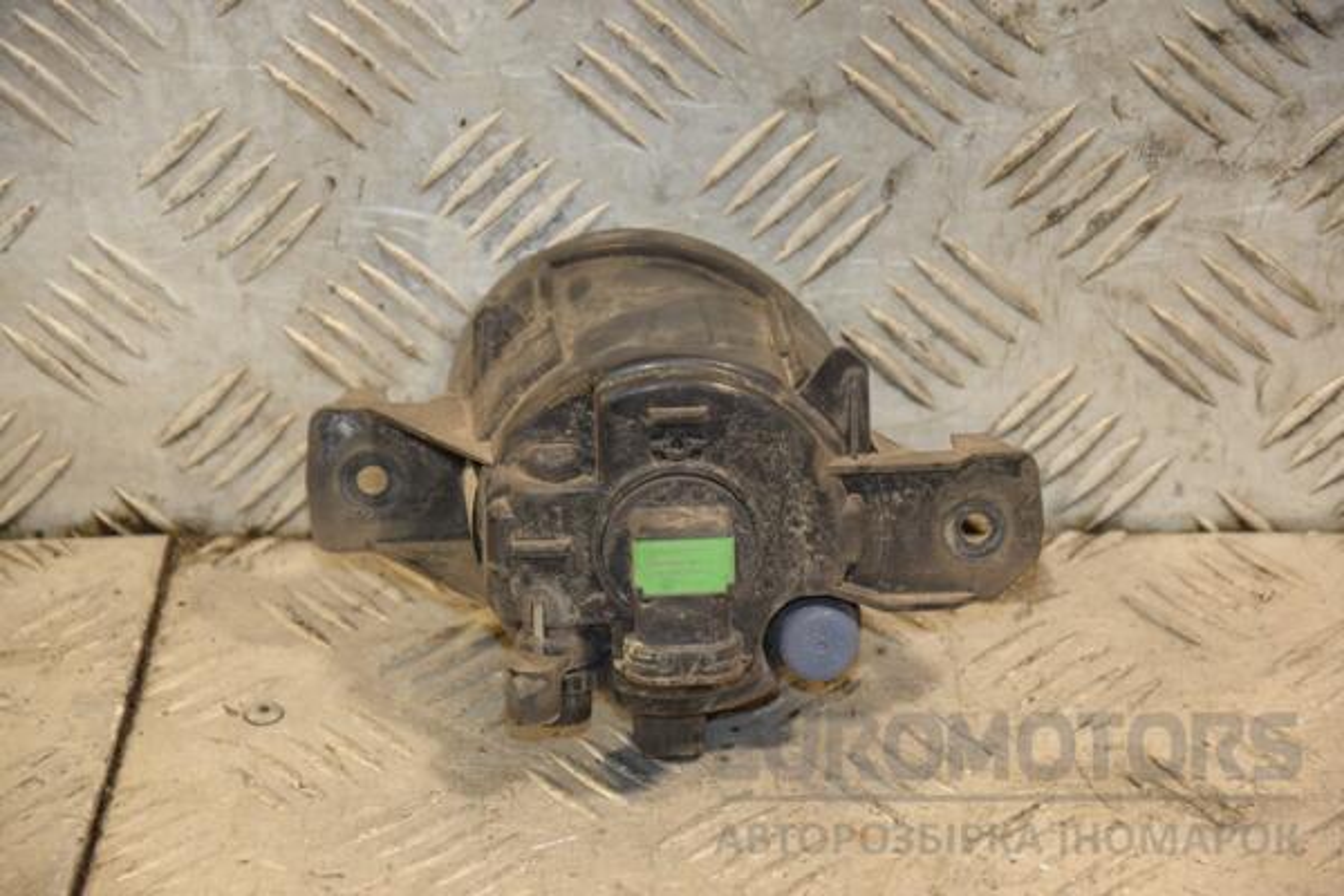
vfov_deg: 8.7
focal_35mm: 158
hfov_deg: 13.0
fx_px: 5880
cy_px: 448
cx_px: 672
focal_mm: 105
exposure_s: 1/125
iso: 800
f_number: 5.6
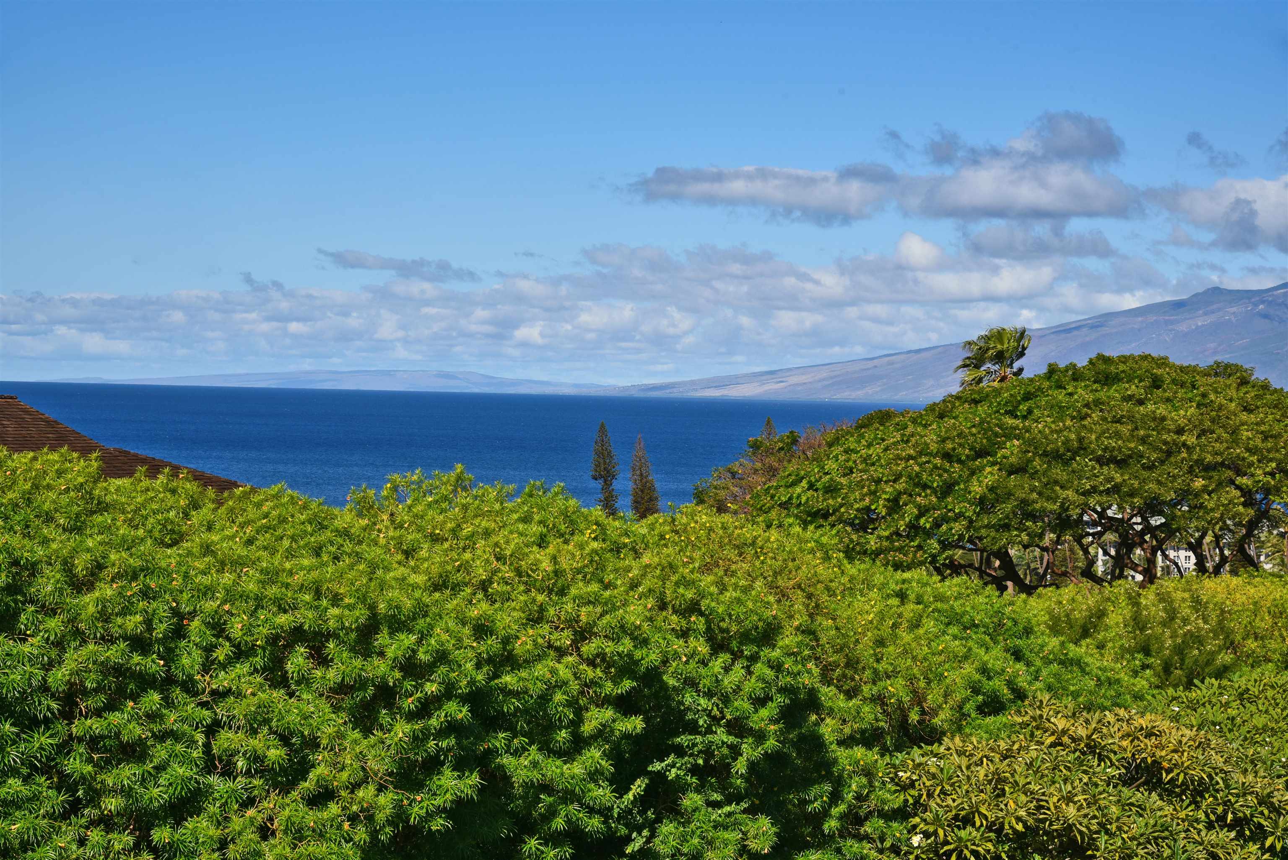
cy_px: 430
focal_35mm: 78
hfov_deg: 26.0
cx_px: 644
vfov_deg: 17.5
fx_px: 2791
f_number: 13
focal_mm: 78
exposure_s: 1/200
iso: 100
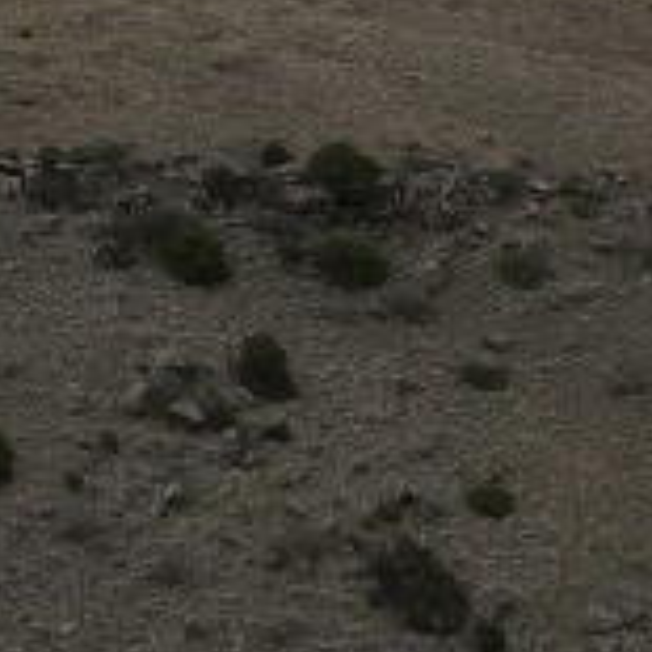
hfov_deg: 12.4
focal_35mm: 140
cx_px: 151
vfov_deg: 11.5
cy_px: -559
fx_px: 2983
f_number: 2.8
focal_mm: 4.5
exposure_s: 1/725
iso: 100
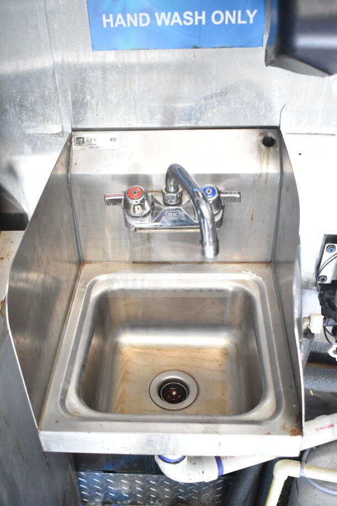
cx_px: 168
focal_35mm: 36
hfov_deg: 36.9
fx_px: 505
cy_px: 253
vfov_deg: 53.1
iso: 1600
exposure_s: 1/80
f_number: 4.5
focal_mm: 24
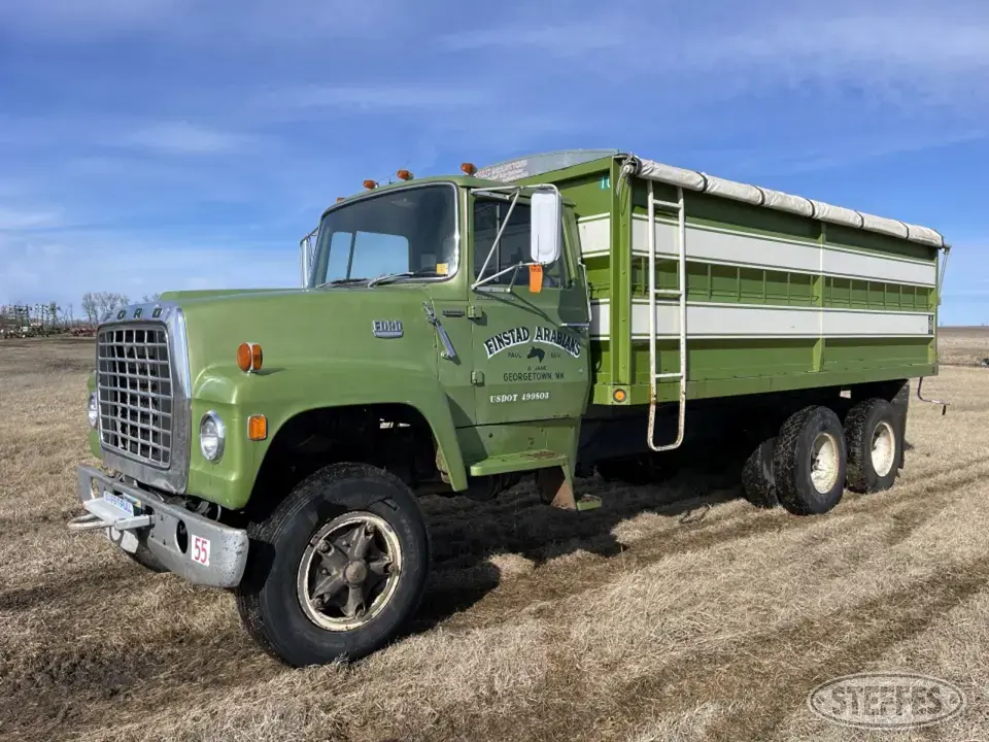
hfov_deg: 69.4
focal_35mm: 25
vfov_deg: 54.9
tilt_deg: -3.7
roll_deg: -0.4
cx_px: 494
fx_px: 714
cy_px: 371
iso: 32
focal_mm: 5.1
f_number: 1.6
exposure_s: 1/3788
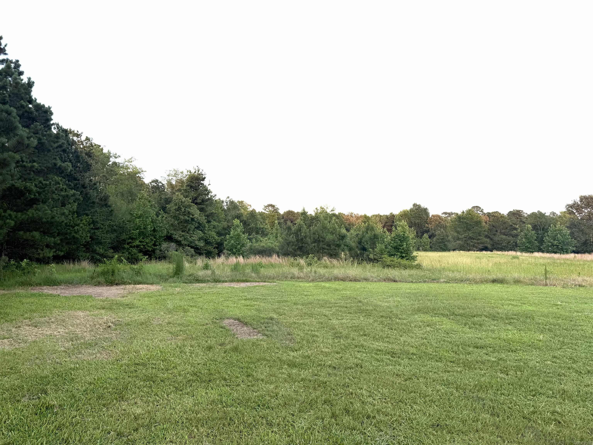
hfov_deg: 71.6
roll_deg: -1.1
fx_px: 411
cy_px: 222
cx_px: 296
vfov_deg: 56.8
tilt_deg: +5.3
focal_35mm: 24
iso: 80
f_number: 1.78
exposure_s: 1/722
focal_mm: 6.76
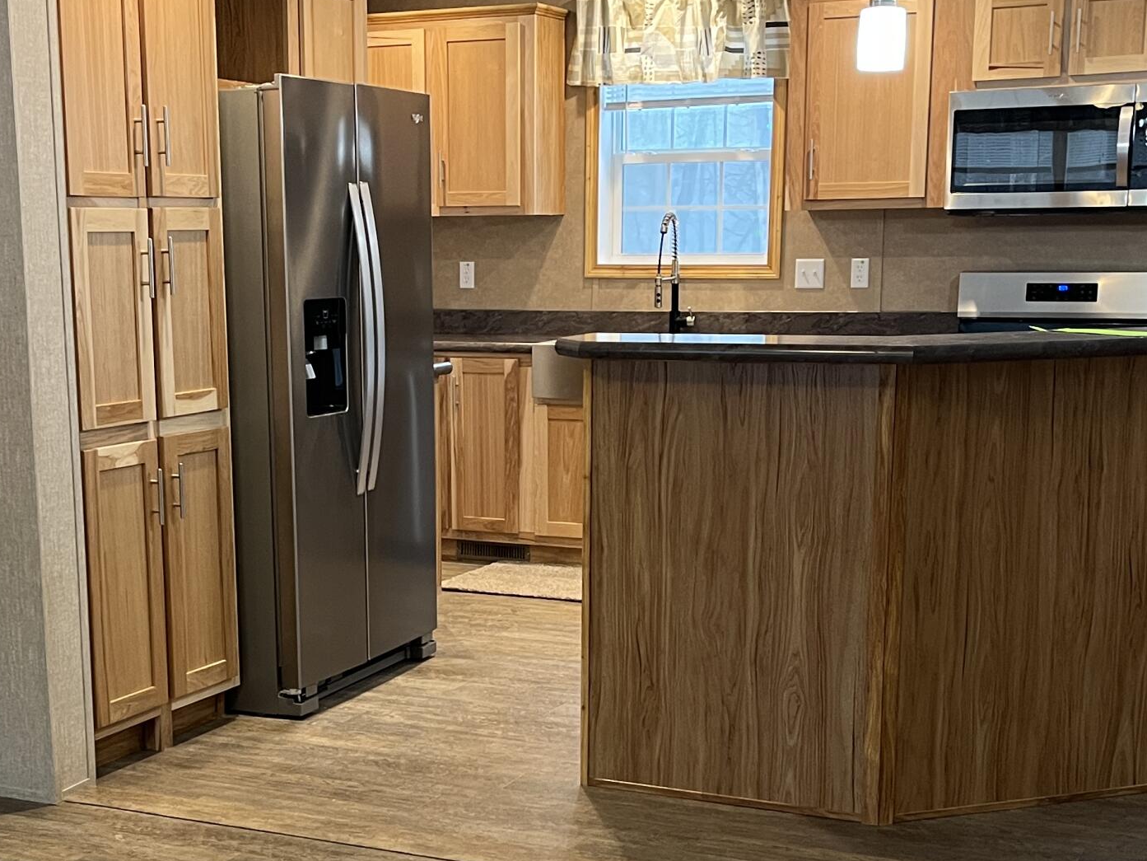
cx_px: 460
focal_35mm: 56
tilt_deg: -12.7
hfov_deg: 34.2
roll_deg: +0.9
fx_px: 1856
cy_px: 645
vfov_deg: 25.8
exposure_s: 1/60
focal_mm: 5.1
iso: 250
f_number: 1.6
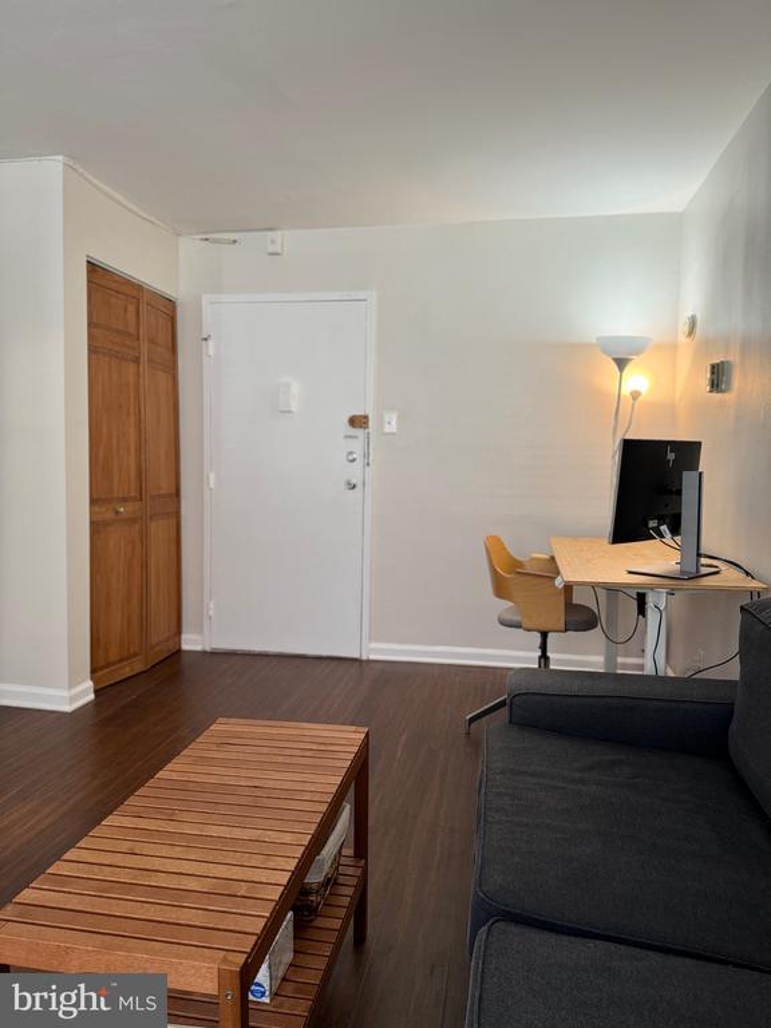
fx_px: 713
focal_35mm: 24
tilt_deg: -4.8
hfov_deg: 56.8
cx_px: 386
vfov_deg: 71.6
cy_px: 514
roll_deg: -0.6
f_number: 1.78
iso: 200
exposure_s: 1/120
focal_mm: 6.76
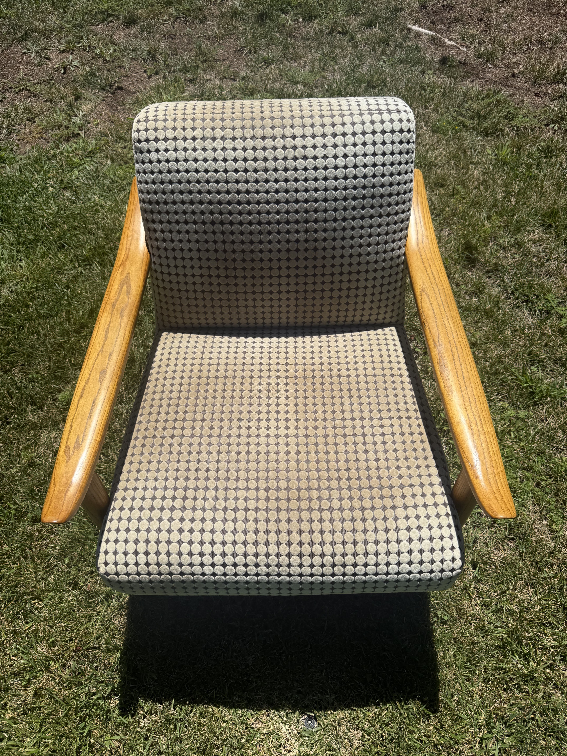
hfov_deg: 56.8
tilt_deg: -59.3
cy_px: 378
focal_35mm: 24
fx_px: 524
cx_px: 284
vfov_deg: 71.6
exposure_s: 1/5319
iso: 80
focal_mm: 6.76
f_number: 1.78
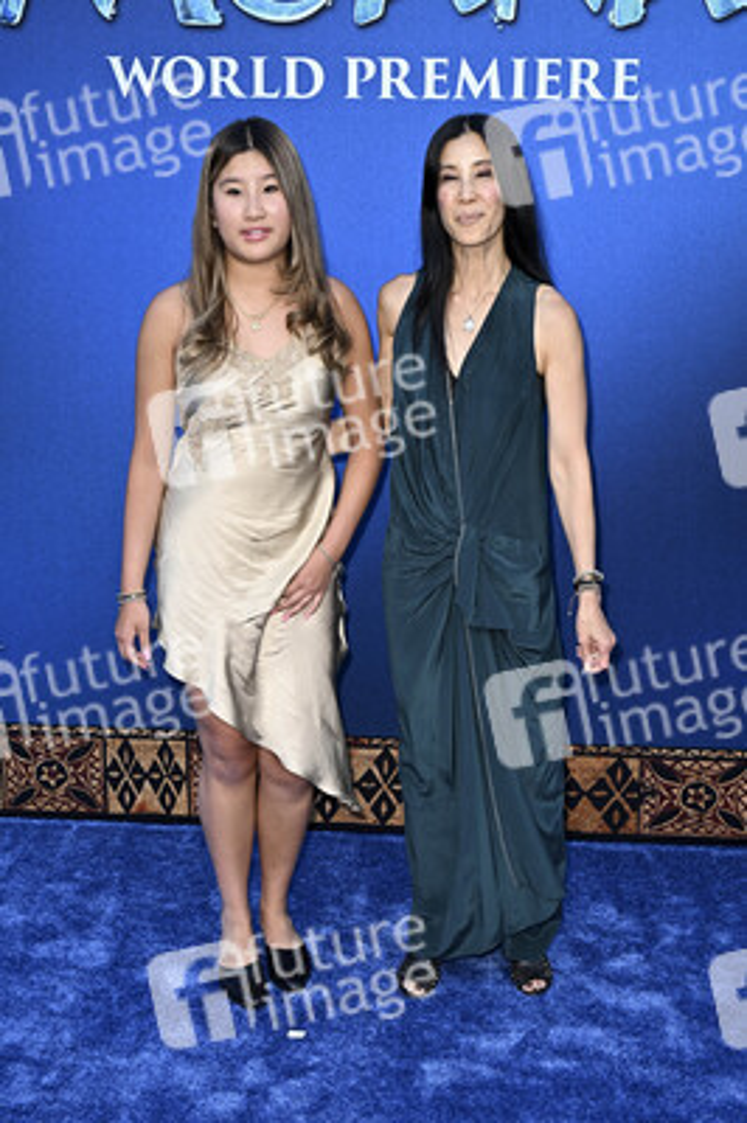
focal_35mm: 43
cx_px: 374
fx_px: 1341
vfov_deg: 45.5
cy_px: 562
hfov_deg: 31.1
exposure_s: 1/250
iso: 800
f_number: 6.3
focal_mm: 43
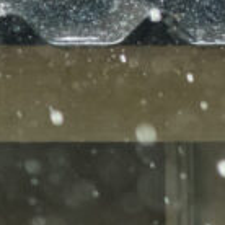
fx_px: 5559
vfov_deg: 2.3
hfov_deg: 2.3
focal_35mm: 756
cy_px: -307
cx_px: 411
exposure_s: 1/1000
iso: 1000
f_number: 4
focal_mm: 120
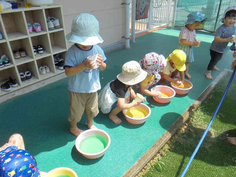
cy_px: 88
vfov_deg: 53.1
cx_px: 118
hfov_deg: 67.3
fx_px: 177
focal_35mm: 26
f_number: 11.5
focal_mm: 4.6
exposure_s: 1/320
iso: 100
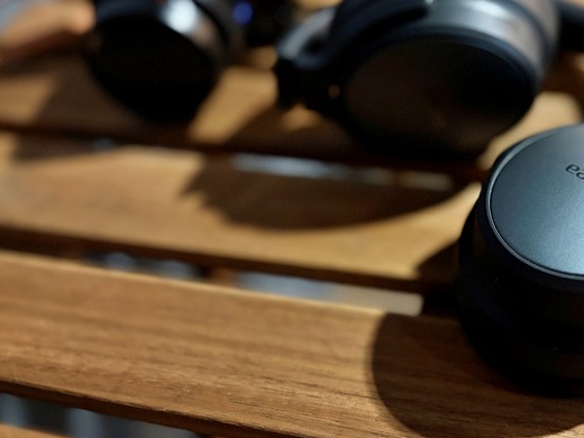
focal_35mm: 39
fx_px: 658
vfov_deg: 36.3
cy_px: 132
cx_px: 413
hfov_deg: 46.7
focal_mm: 5.96
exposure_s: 1/40
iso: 500
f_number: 1.6
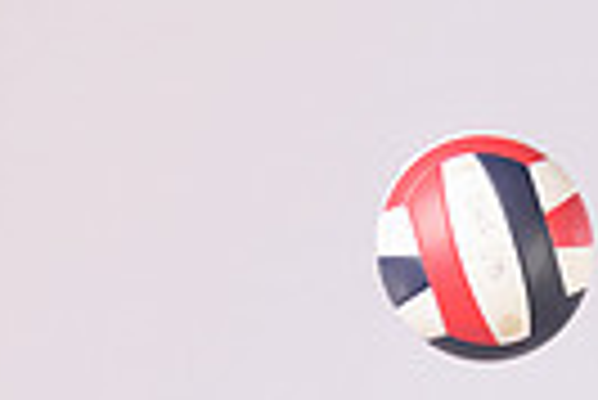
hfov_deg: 17.2
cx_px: 652
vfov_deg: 10.3
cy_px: 962
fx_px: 1912
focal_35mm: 115
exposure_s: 1/125
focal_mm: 34
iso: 160
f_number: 5.6
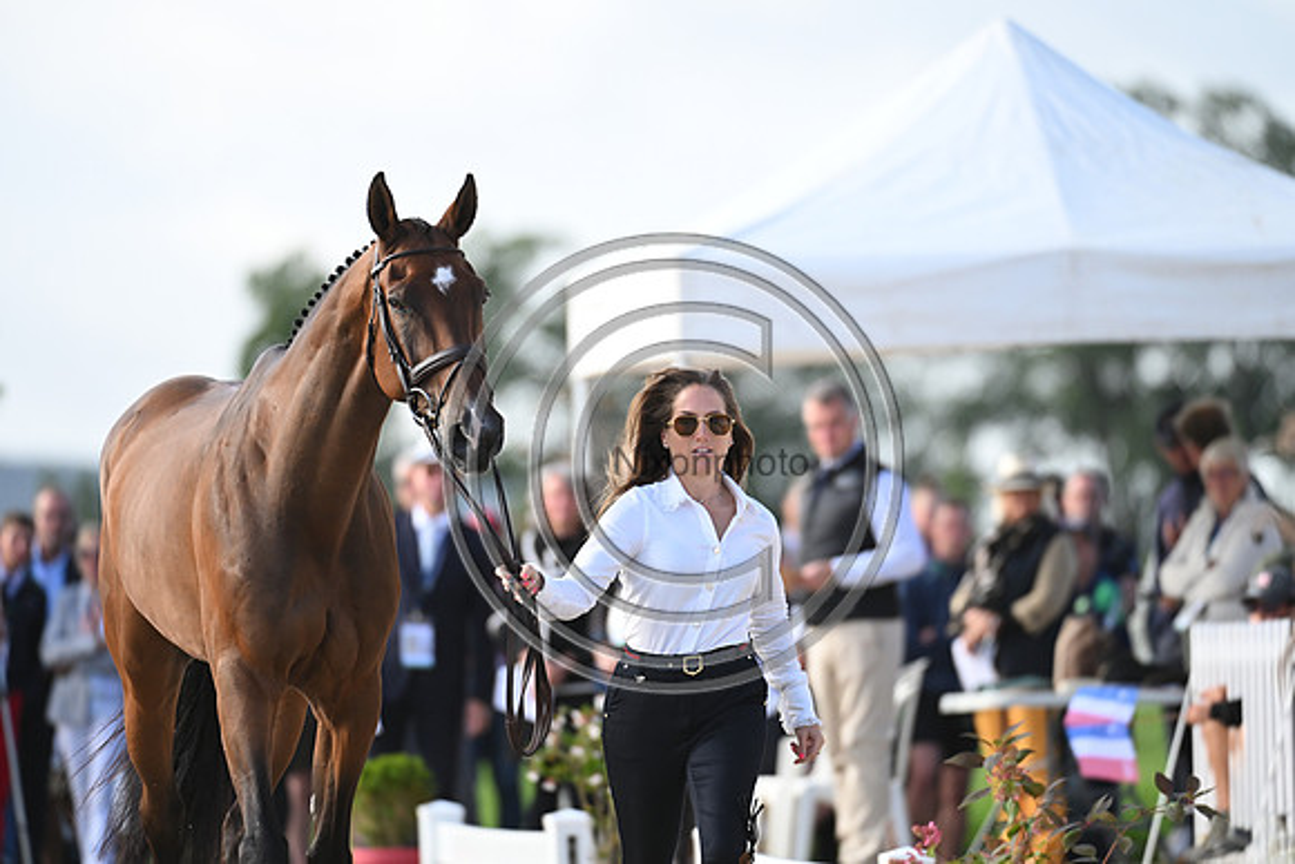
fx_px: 14392
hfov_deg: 5.2
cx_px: 648
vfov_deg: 3.4
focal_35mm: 400
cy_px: 432
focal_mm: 400
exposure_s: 1/1600
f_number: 5
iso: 1000
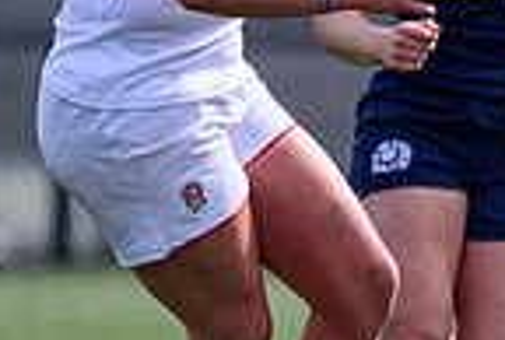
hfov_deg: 0.7
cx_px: 1295
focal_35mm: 3101
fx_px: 43637
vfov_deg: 0.4
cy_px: 33
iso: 500
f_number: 4
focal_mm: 560
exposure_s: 1/3200
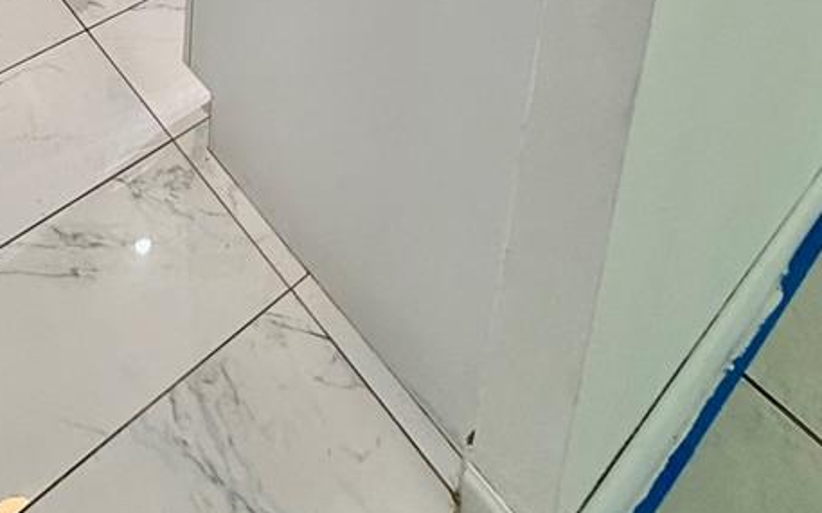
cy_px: -445
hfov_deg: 47.6
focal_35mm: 39
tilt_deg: -14.1
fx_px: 873
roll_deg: -1.8
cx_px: 164
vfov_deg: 20.7
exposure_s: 1/120
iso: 250
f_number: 2.2
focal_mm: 2.22
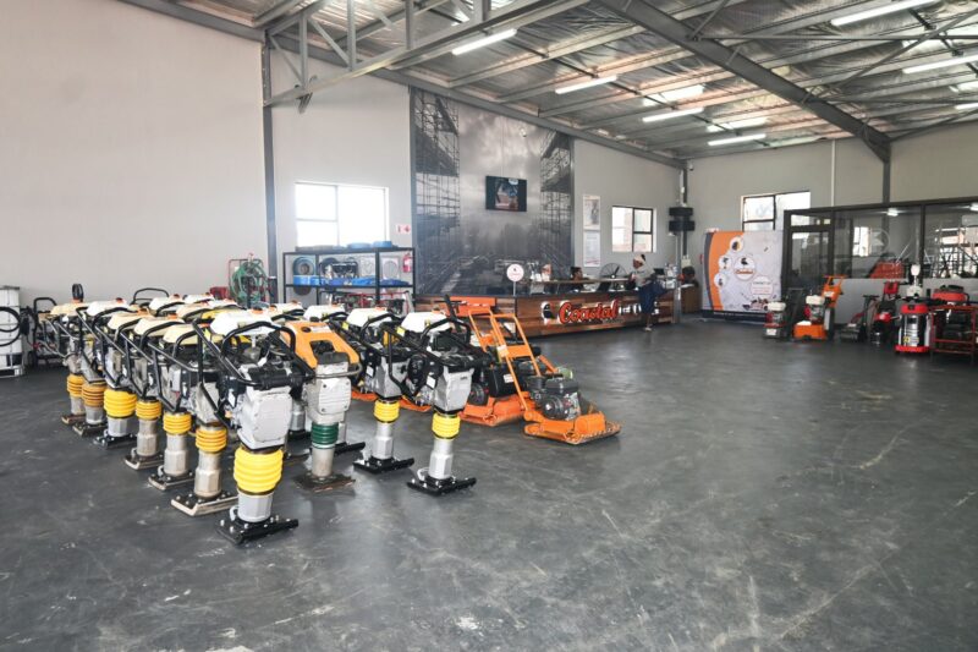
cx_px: 489
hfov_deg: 67.4
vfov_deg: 47.9
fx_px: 733
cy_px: 326
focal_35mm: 27
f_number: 3.5
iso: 400
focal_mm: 18
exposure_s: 1/125
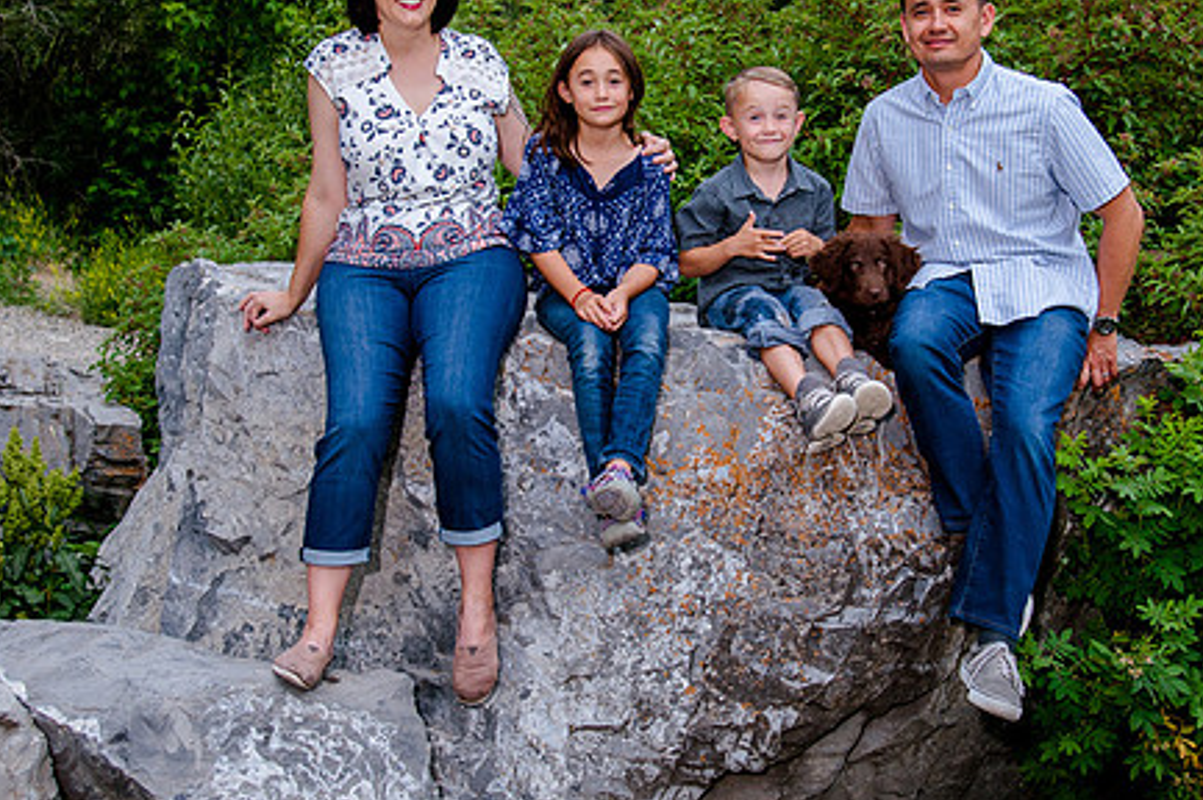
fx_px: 1937
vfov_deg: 23.3
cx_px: 671
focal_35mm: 58
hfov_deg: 34.5
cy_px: 320
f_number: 5
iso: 400
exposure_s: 1/250
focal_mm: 34
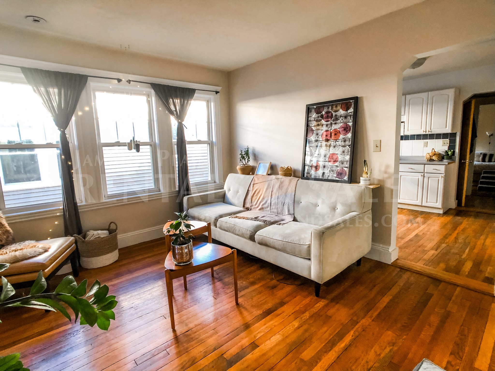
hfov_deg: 63.4
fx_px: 400
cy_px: 186
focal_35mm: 28
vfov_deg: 49.7
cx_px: 248
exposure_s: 1/30
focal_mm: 3.99
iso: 32
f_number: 1.8
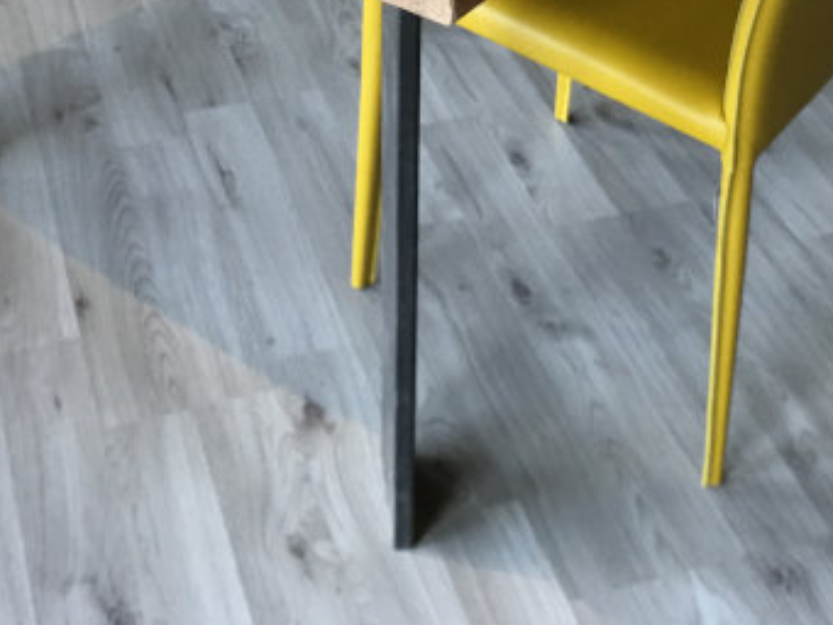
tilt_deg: -27.0
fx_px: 1637
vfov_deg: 20.5
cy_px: -83
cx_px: 437
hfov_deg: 28.5
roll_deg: -1.5
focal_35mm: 68
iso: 50
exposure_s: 1/33
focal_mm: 4.15
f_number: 2.2
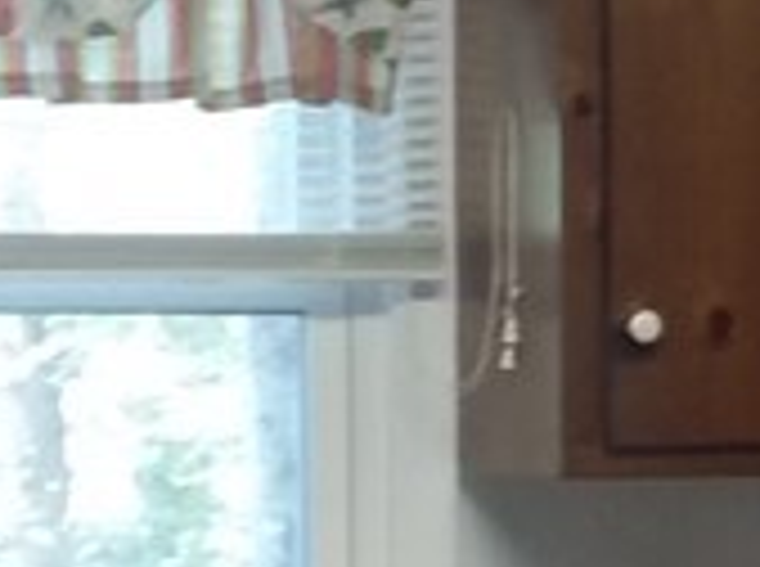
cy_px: 459
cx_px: 980
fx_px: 3593
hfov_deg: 11.8
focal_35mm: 164
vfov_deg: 9.0
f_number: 1.9
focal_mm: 2.91
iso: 80
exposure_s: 1/30
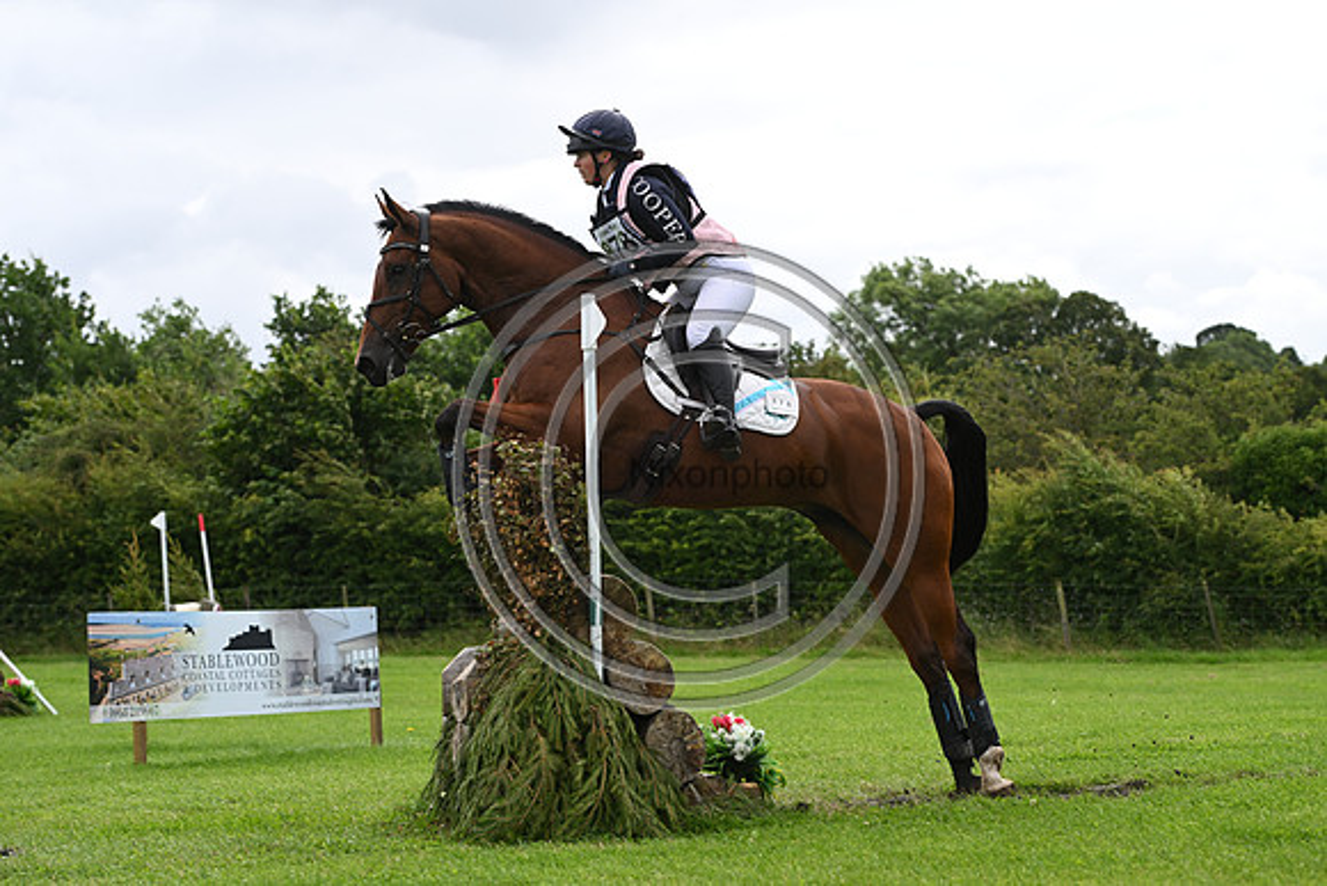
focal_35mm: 92
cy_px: 443
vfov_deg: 14.9
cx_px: 664
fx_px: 3392
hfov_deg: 22.1
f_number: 4.5
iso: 360
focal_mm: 92
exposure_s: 1/1250
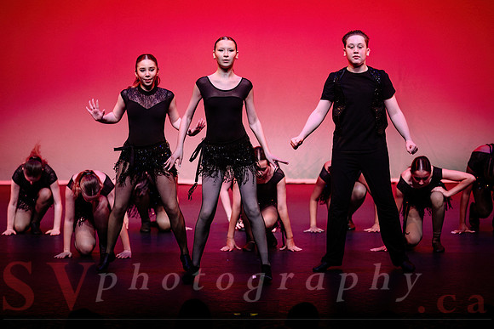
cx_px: 241
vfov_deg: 8.8
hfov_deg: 13.1
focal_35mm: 157
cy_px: 138
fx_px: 2152
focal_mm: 135
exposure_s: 1/800
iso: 1250
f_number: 2.8
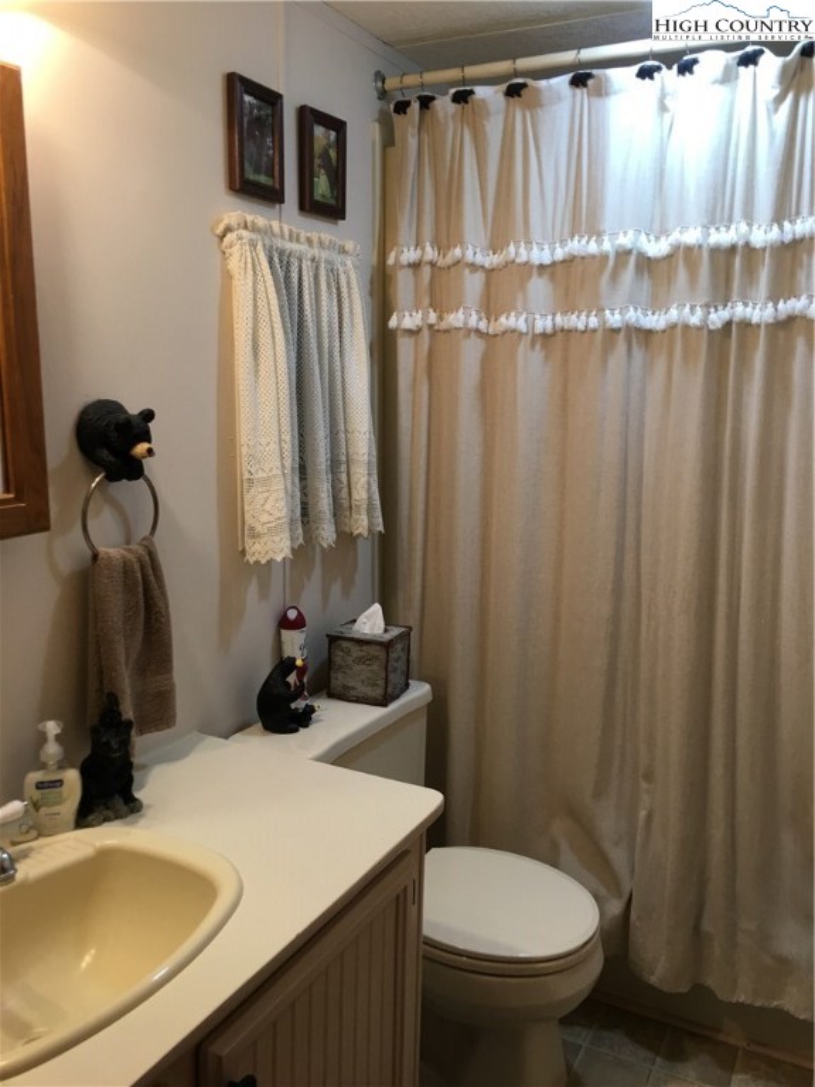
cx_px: 408
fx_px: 910
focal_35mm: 29
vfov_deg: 61.7
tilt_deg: -8.4
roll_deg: +1.9
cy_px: 544
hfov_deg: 48.2
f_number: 2.2
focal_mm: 4.15
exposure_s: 1/15
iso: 25
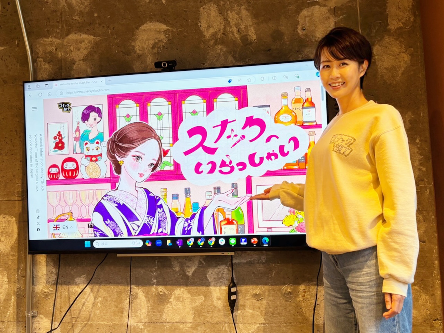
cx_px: 222
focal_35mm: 26
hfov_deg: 67.3
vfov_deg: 53.1
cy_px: 166
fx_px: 333
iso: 80
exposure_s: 1/60
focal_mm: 5.96
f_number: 1.6
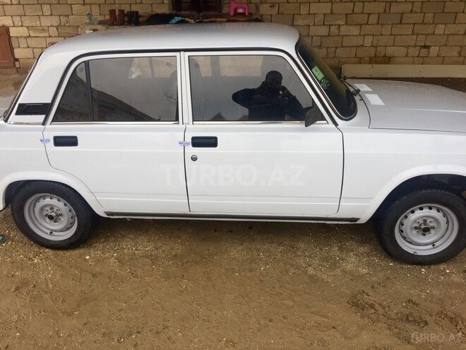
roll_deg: -0.2
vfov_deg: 48.2
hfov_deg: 61.7
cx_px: 233
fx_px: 390
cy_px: 175
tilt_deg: -24.6
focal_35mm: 29
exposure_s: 1/311
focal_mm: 4.15
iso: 32
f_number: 2.2
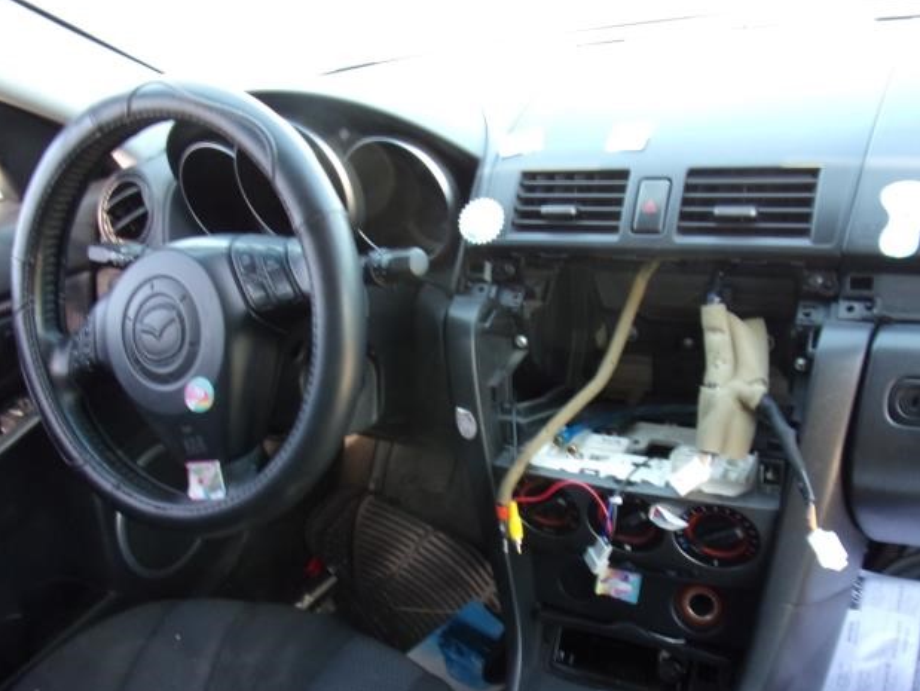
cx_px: 470
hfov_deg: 58.3
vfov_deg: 45.3
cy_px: 406
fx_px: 824
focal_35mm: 31
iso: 126
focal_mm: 4.3
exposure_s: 1/34
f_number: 3.3
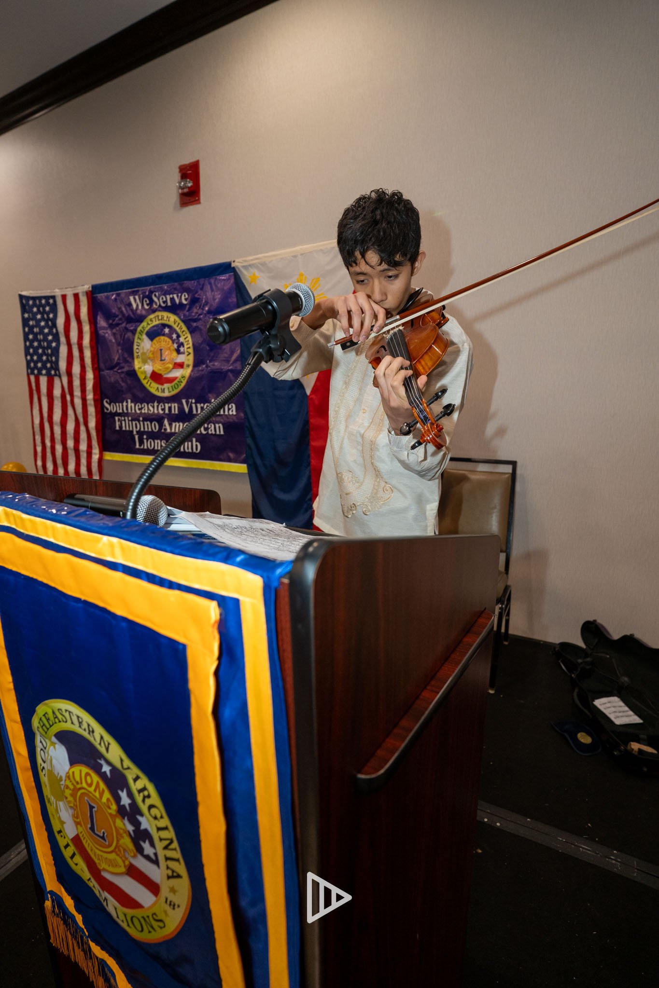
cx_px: 330
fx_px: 467
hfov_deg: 70.4
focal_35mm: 17
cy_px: 494
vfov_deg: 93.3
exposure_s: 1/125
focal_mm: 17
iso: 1600
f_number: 3.5
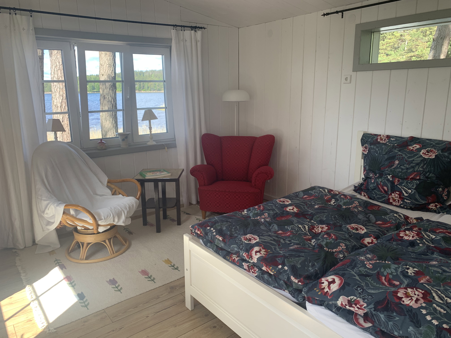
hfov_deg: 67.3
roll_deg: +1.2
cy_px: 169
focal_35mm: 26
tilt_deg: -12.6
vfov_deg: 53.1
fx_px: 339
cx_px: 226
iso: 32
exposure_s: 1/122
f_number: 1.8
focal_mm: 4.25
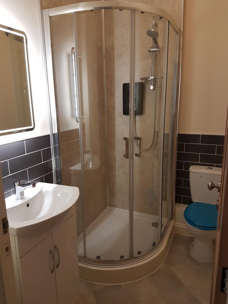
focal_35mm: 26
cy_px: 152
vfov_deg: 67.3
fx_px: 228
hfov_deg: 53.1
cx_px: 114
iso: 80
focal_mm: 4.2
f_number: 1.7
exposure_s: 1/60
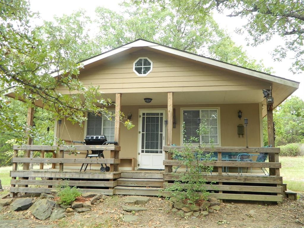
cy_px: 114
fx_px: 307
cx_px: 152
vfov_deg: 40.7
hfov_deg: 52.6
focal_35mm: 35
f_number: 3.3
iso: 80
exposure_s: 1/50
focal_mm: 6.2
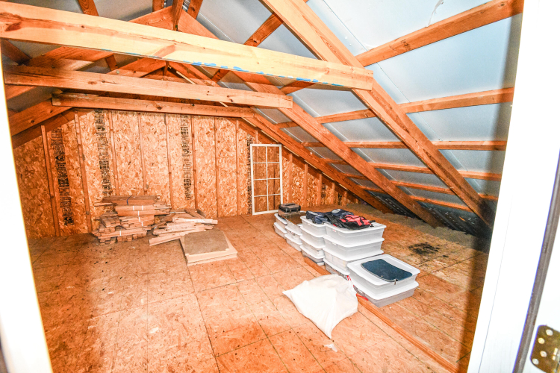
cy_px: 186
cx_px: 280
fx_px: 233
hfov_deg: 100.4
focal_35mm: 15
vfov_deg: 77.3
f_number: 4.5
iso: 4500
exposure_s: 1/60
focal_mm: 10
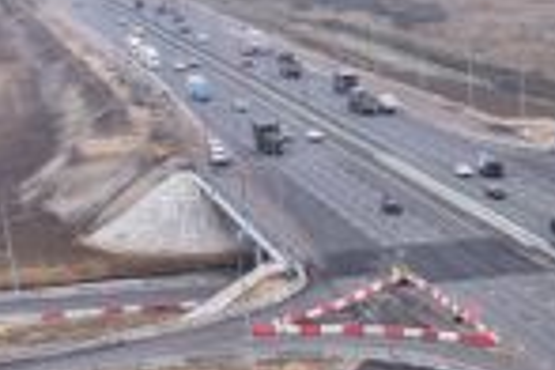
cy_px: 600
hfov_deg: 13.6
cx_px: 1029
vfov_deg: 9.9
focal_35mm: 133
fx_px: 2050
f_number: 2.8
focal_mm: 14.45
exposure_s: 1/160
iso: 140
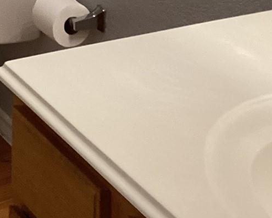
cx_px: 25
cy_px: -189
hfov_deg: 15.1
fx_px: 1014
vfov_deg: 11.3
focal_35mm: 126
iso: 200
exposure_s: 1/60
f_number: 2.4
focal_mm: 3.3
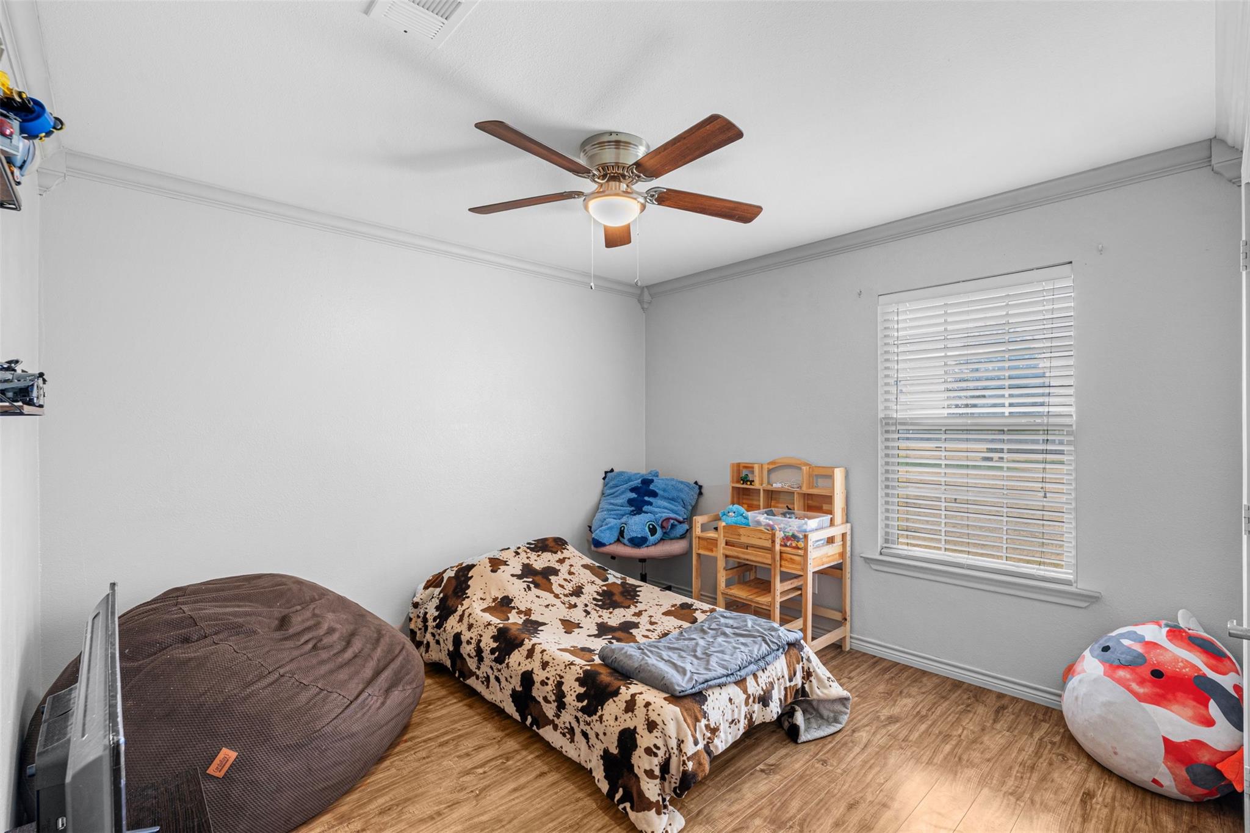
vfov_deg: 73.7
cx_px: 625
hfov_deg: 96.7
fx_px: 555
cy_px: 416
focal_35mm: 16
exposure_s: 1/4
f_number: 10
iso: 250
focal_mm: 16
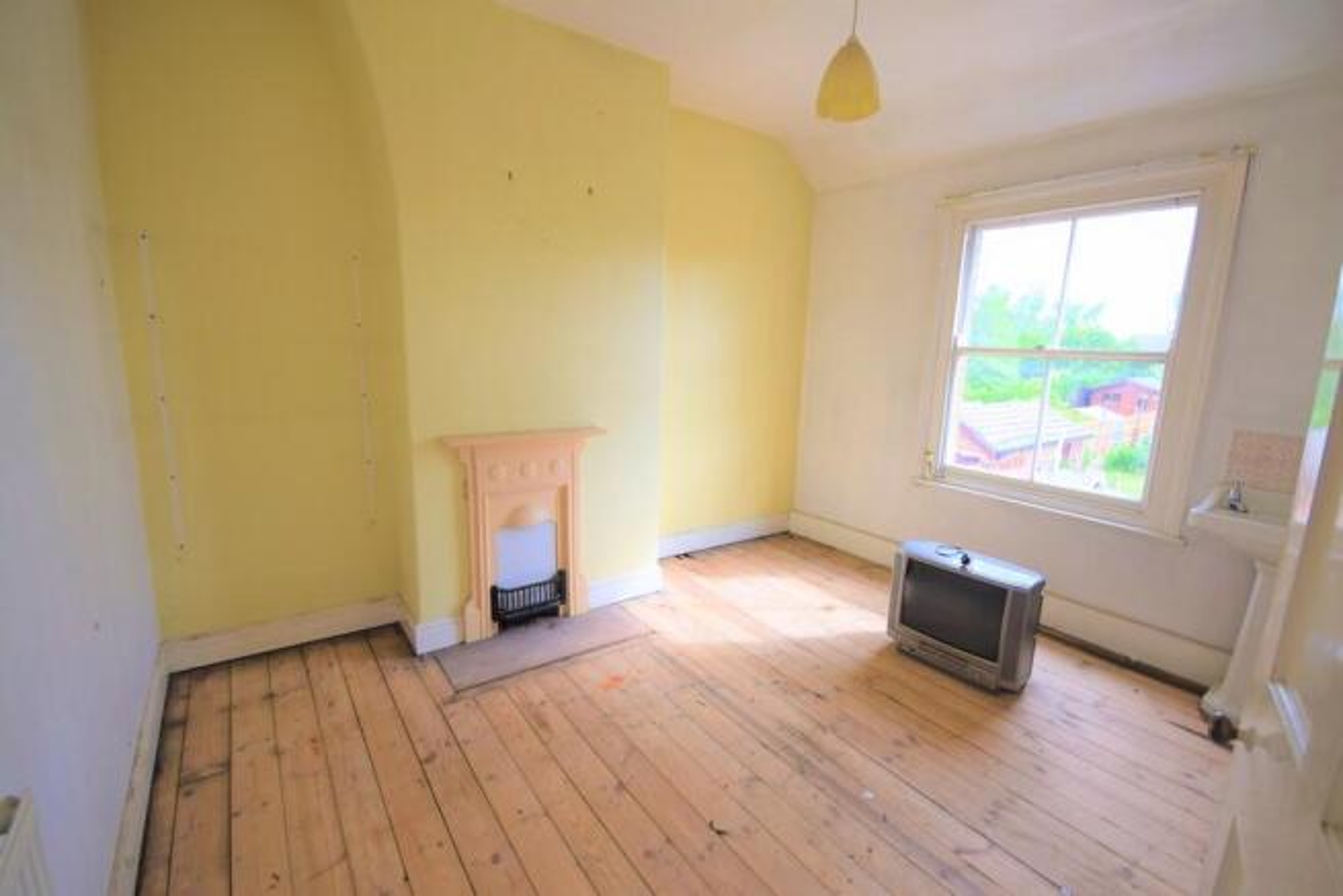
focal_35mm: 15
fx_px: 560
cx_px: 672
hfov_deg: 100.4
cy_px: 448
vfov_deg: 77.4
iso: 400
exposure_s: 1/160
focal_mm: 10
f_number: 6.3
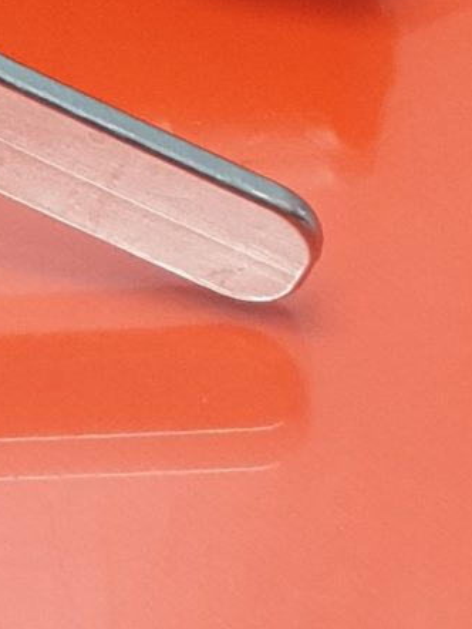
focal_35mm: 301
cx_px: -246
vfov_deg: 6.2
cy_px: -1053
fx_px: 5467
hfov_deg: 4.9
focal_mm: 6
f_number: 2.4
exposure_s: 1/33
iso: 100
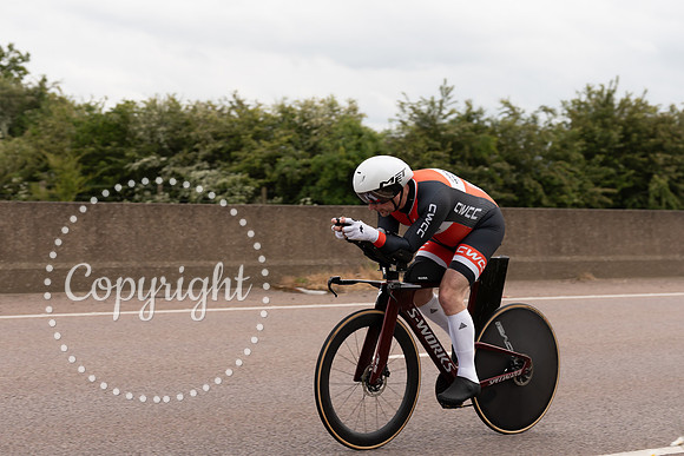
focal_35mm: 89
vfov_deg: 15.4
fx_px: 1688
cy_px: 231
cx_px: 328
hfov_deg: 22.9
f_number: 4
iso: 125
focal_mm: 70
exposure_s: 1/800
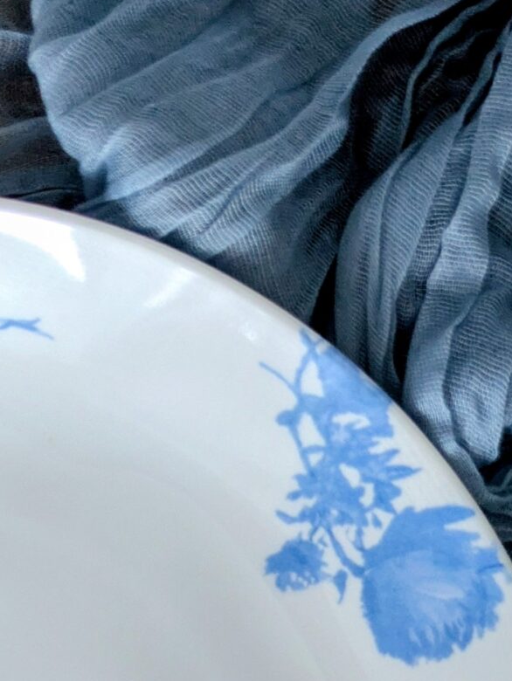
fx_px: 1615
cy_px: 782
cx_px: -97
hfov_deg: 17.2
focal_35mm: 82
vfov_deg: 22.3
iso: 248
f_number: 1.89
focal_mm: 5.43
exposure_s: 1/24
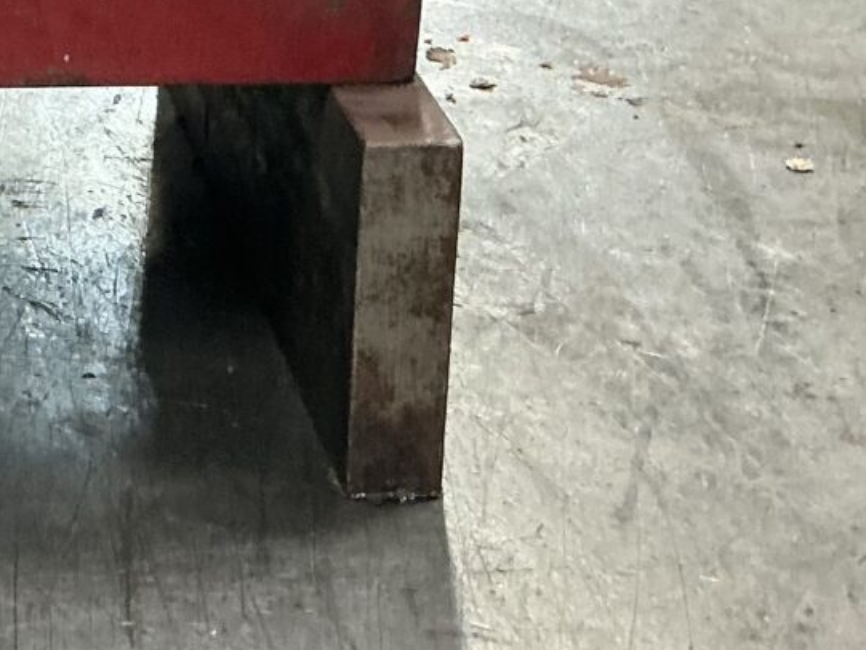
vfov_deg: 13.7
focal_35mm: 106
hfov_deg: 17.5
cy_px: -34
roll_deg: +0.7
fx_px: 2652
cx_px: -235
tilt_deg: -18.7
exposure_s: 1/60
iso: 125
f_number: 1.8
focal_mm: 3
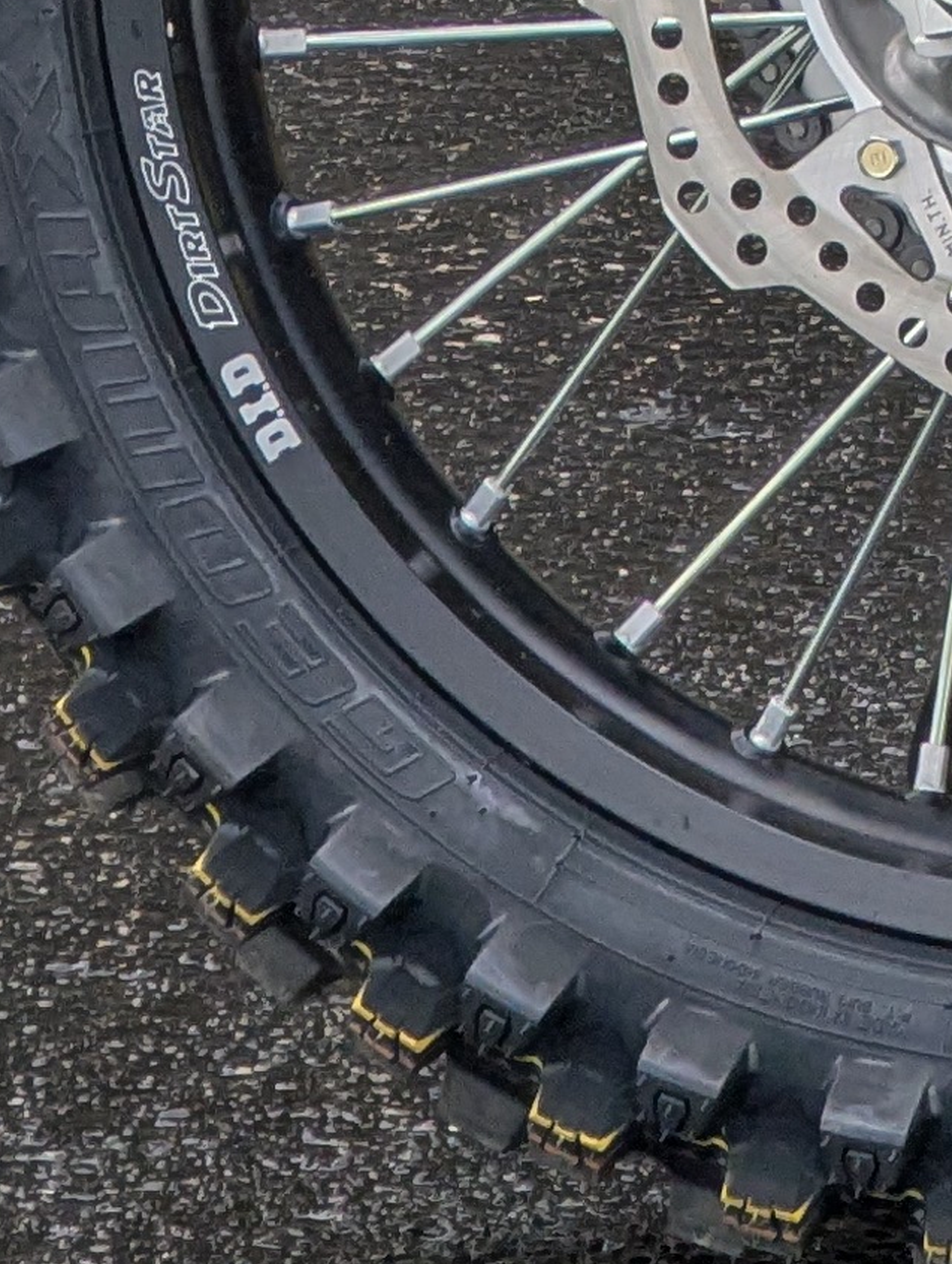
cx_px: 1230
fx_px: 18691
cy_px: -1343
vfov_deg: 3.8
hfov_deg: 2.9
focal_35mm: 511
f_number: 3.5
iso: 43
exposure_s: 1/283
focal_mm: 19
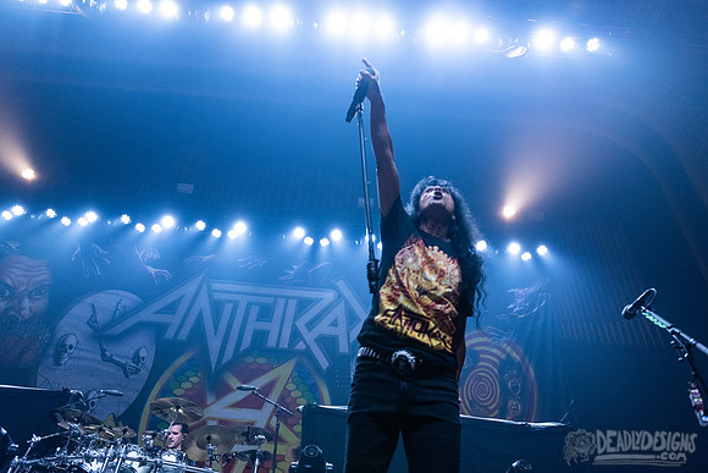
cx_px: 354
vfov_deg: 51.6
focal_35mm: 25
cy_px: 229
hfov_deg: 71.9
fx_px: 488
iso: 2500
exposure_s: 1/640
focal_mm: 24
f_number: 3.2
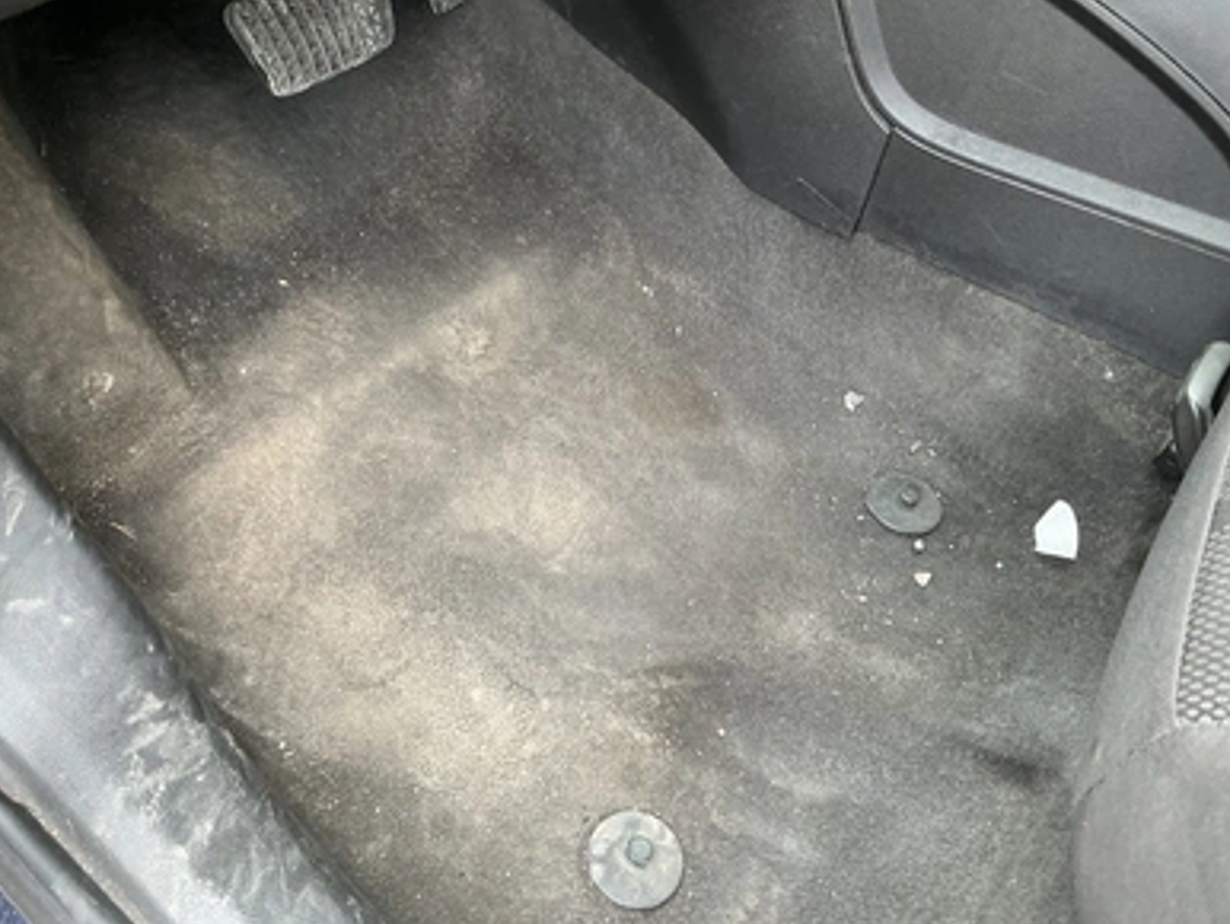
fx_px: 1031
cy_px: 449
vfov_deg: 48.3
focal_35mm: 29
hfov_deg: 61.6
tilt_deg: -53.6
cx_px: 599
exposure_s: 1/122
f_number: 1.8
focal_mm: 3
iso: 64
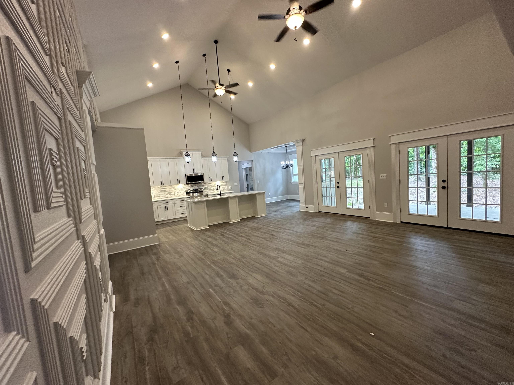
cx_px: 257
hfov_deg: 102.1
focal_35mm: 14
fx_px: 208
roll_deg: +4.2
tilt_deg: -3.9
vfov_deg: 85.7
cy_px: 192
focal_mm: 2.22
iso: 250
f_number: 2.2
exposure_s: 1/120
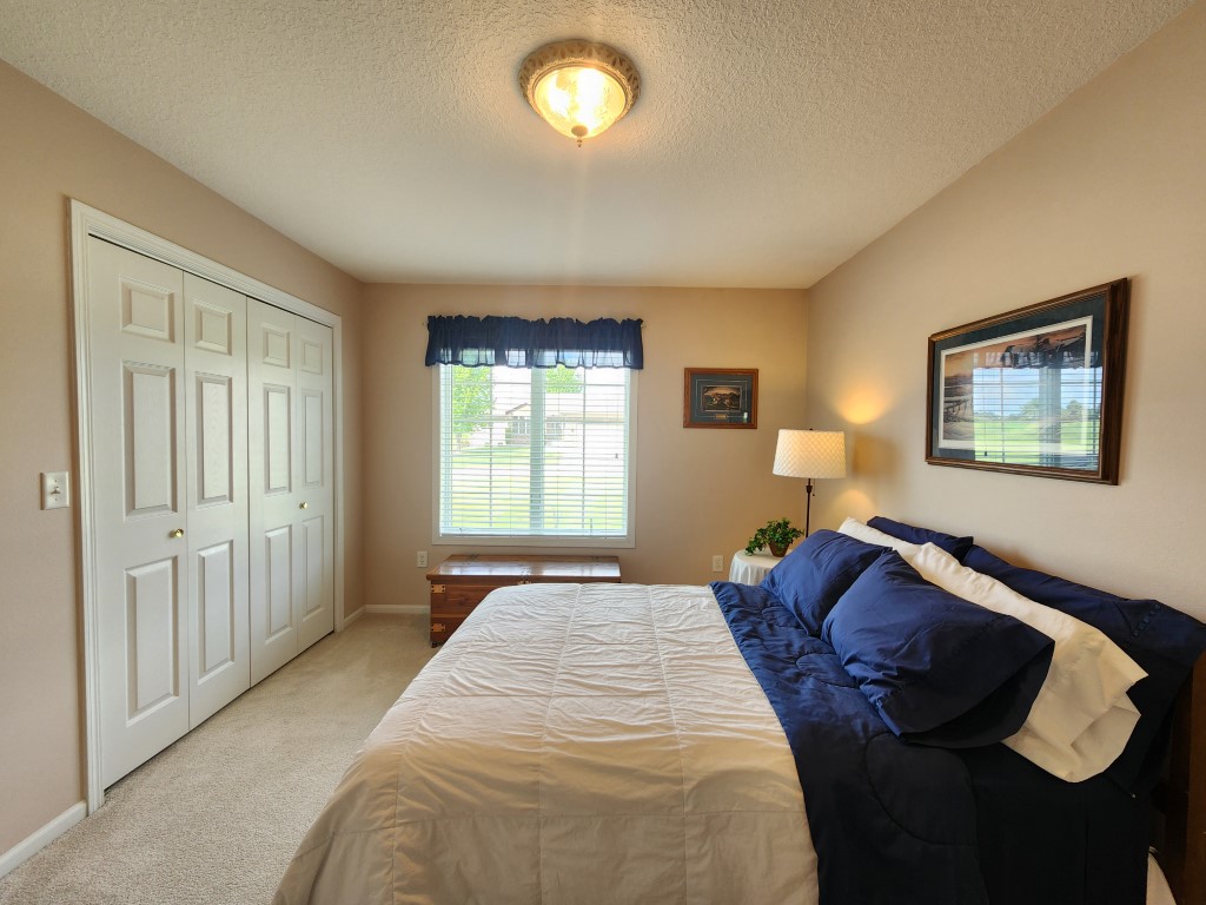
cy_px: 452
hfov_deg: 106.2
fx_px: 453
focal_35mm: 13
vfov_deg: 89.9
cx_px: 603
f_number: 2.2
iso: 100
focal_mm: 2.2
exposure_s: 1/60
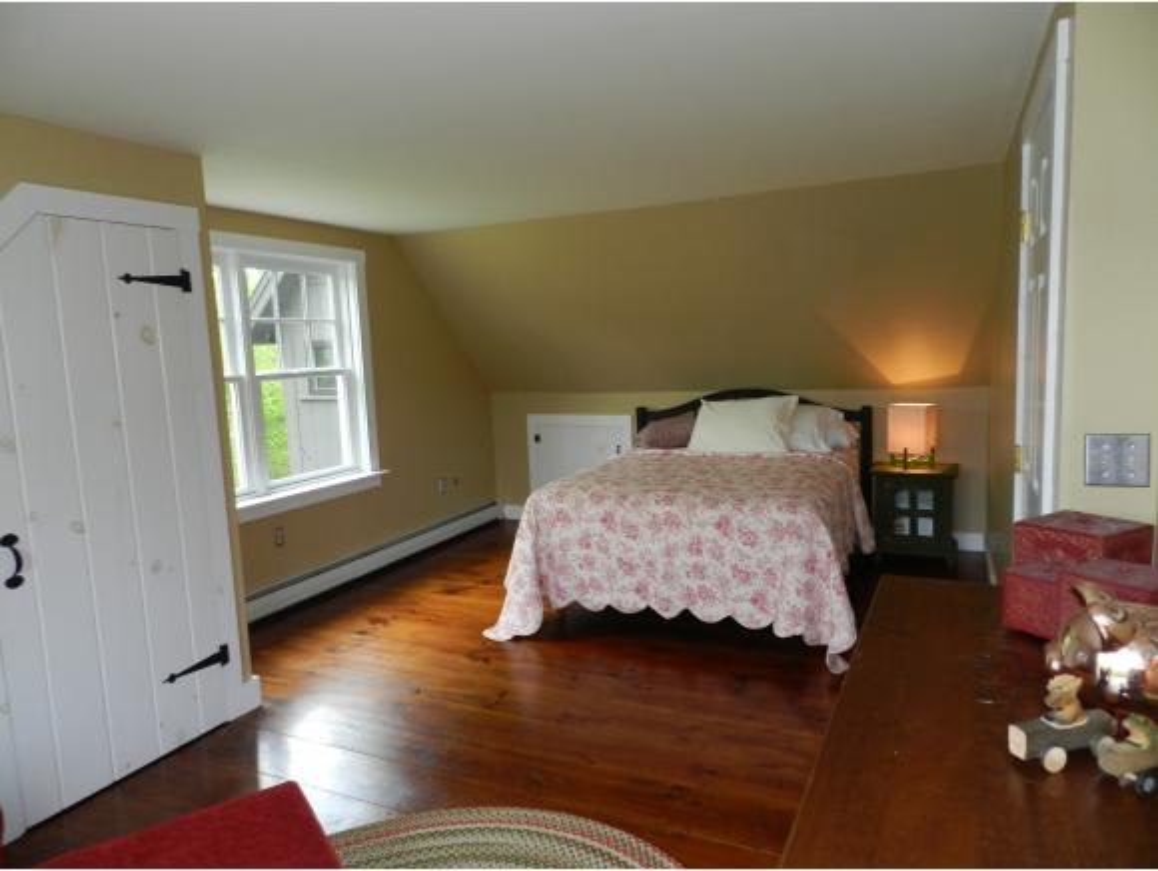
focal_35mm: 23
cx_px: 579
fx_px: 770
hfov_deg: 73.9
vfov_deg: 59.0
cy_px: 436
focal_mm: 4
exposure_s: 1/30
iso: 200
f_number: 3.4
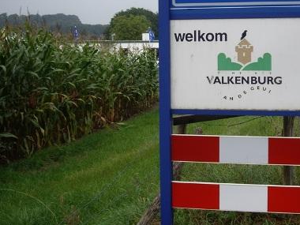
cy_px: 70
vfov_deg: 22.8
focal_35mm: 64
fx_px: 555
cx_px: 215
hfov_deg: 29.9
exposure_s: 1/400
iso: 64
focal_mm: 7.9
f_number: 2.8
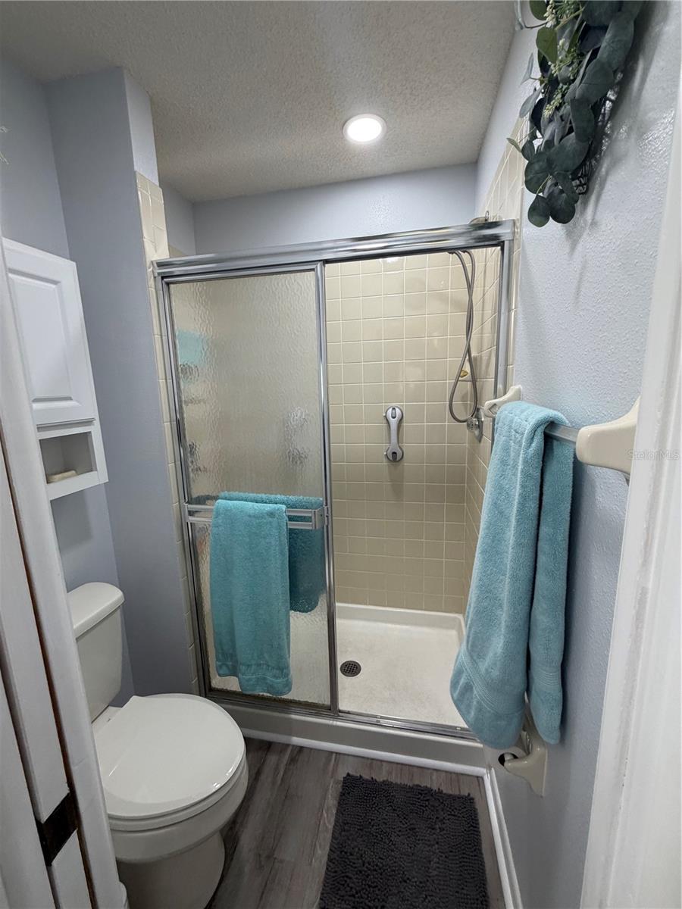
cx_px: 341
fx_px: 368
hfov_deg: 85.7
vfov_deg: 102.1
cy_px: 454
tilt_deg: -9.7
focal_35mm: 14
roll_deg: +1.7
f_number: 2.2
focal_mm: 2.22
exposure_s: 1/120
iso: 160
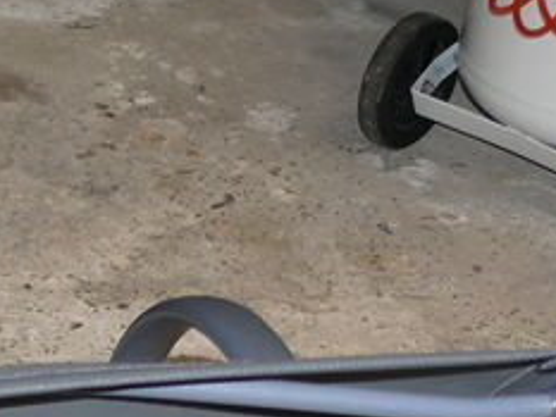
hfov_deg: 12.9
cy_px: 824
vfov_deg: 9.3
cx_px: -91
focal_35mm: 150
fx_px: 2411
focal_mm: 7.4
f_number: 2.8
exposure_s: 1/30
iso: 100
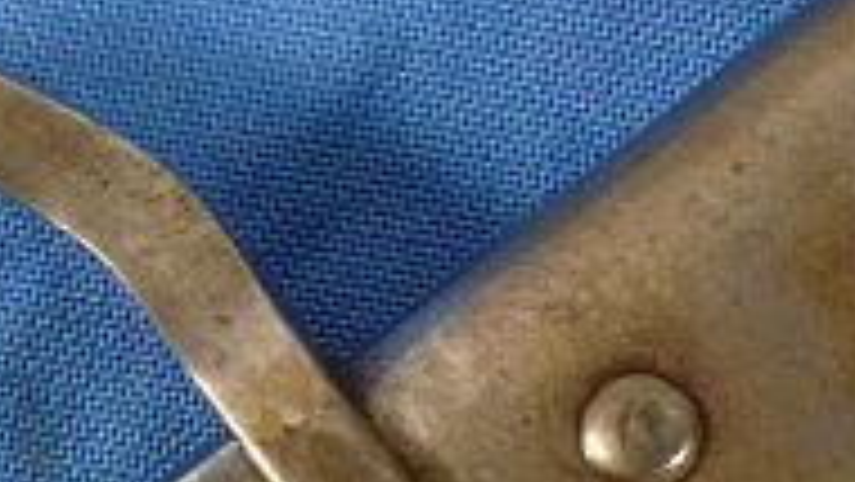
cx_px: 1444
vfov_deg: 3.7
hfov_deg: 6.5
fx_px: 7370
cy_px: 216
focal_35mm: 325
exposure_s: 1/80
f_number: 4.7
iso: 400
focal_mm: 12.7
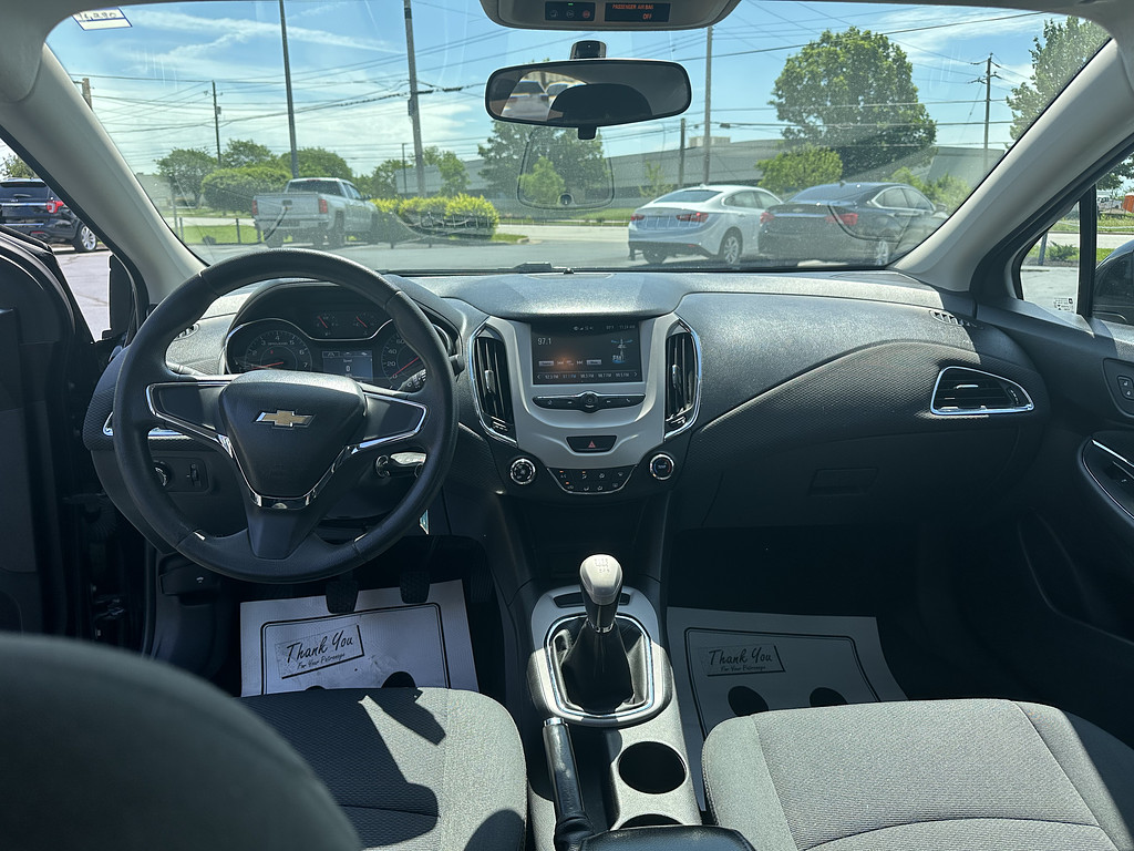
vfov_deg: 56.8
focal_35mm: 24
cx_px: 567
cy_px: 426
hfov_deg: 71.6
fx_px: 786
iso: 80
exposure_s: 1/1119
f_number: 1.78
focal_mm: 6.86
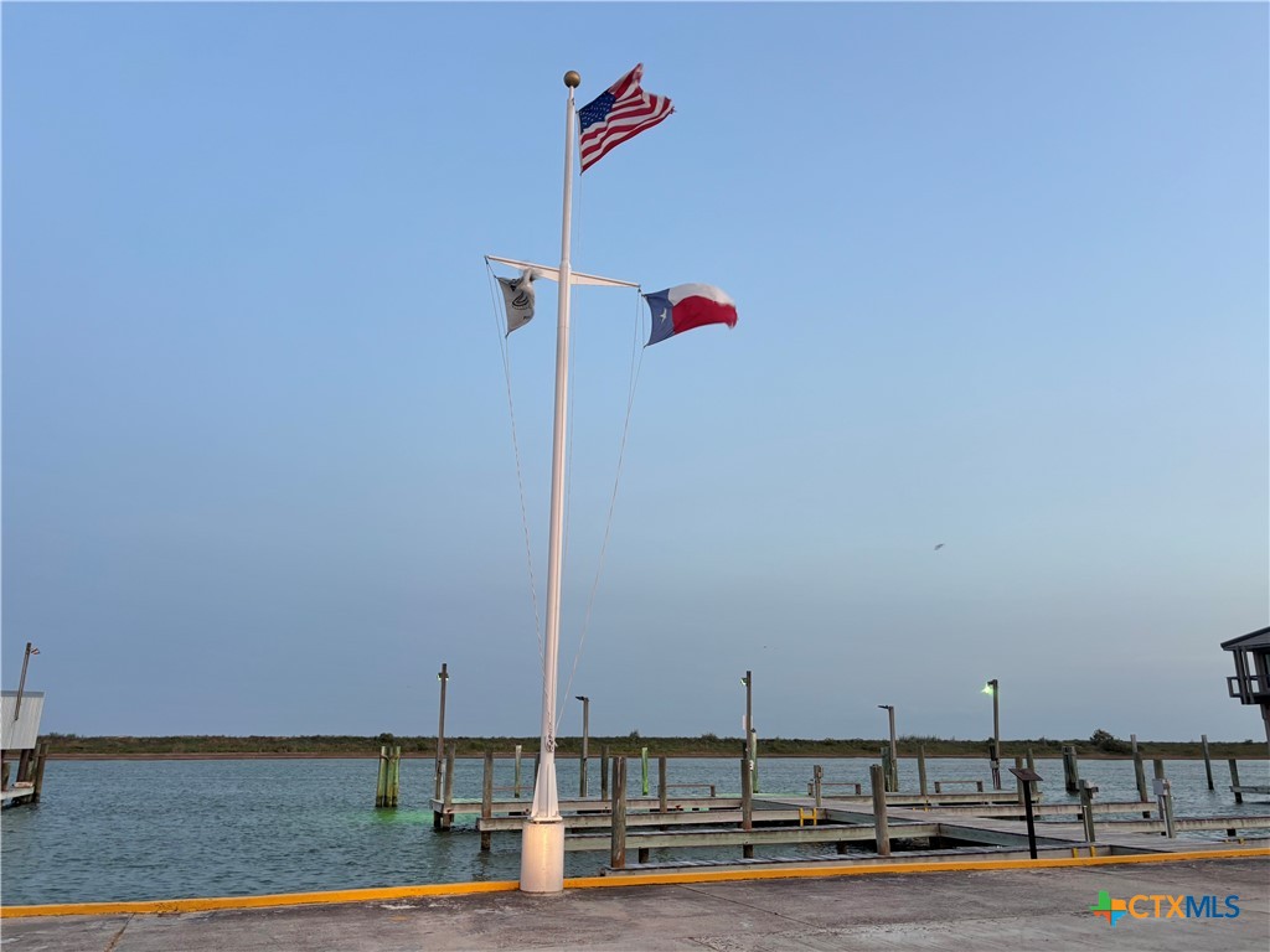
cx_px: 635
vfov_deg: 53.1
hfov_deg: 67.3
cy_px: 476
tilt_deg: +17.3
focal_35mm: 26
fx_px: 954
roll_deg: -0.2
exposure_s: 1/60
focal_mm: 5.96
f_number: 1.6
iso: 80
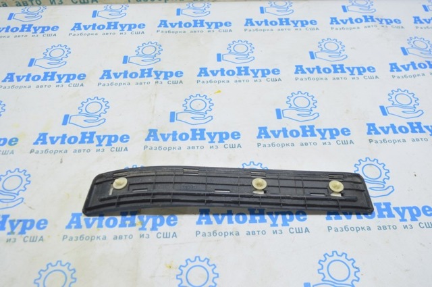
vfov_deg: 39.9
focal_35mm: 33
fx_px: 395
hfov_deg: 57.3
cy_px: 144
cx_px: 216
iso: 400
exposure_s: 1/20
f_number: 5.6
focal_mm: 22
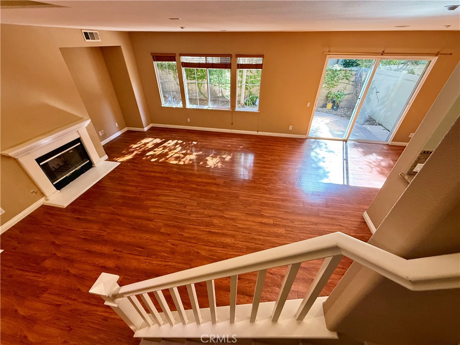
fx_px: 186
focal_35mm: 14
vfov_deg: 85.7
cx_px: 230
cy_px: 172
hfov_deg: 102.1
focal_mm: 2.22
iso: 320
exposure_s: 1/120
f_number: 2.2
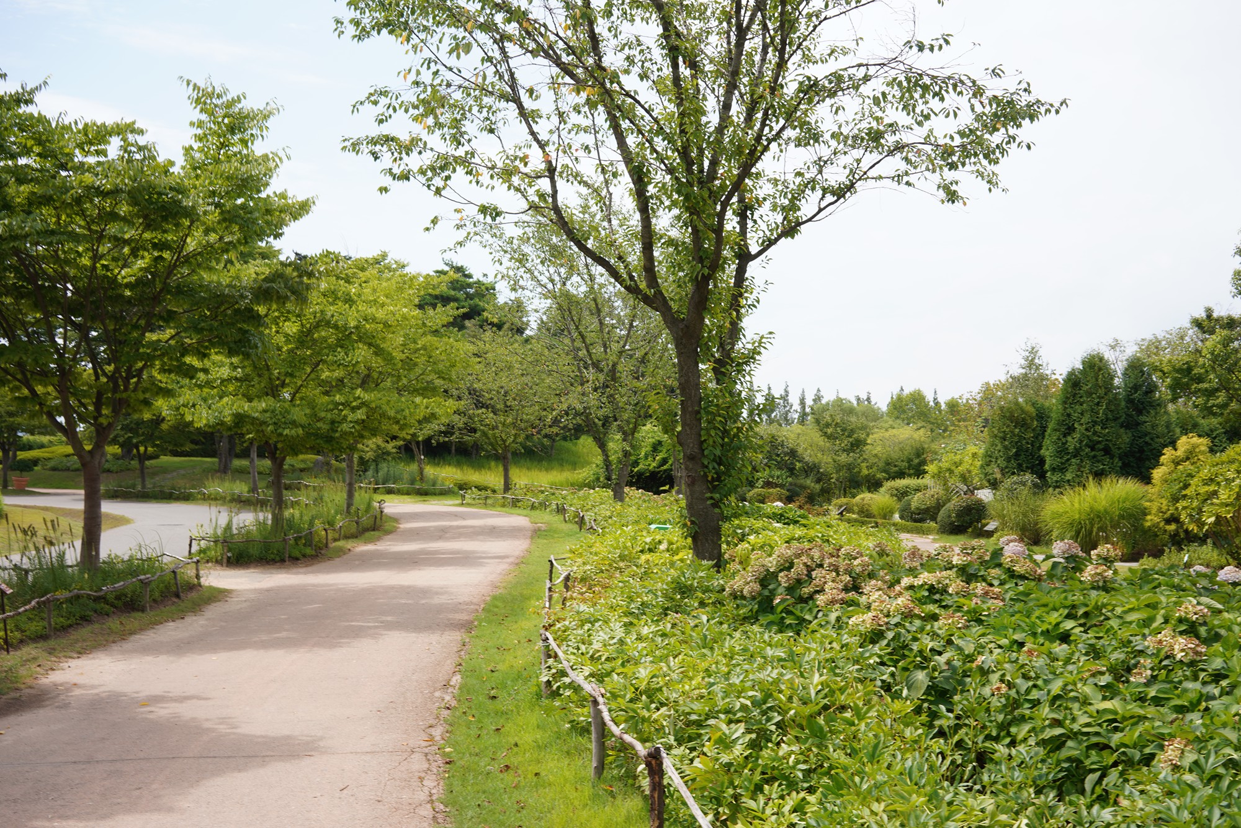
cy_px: 414
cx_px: 620
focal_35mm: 35
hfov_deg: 54.4
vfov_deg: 37.9
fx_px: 1207
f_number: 10
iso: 100
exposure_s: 1/100
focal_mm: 35
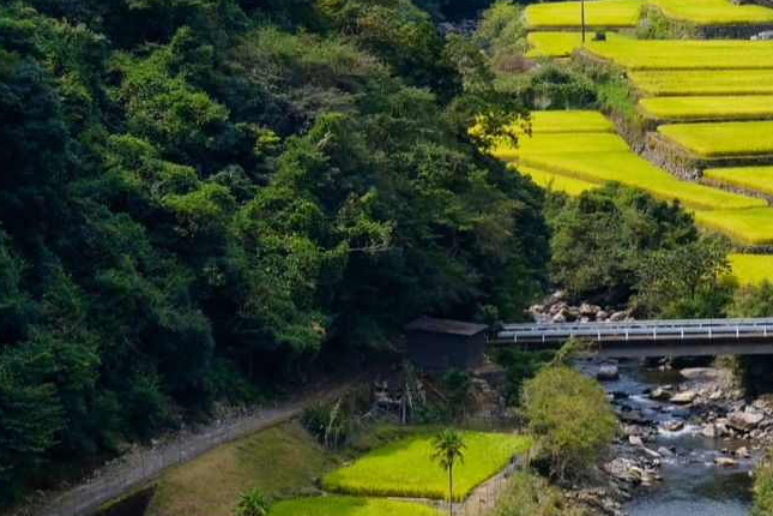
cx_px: 906
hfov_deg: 9.9
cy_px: 512
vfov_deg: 6.6
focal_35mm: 206
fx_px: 4423
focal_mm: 55
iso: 640
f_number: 8
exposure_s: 1/1100
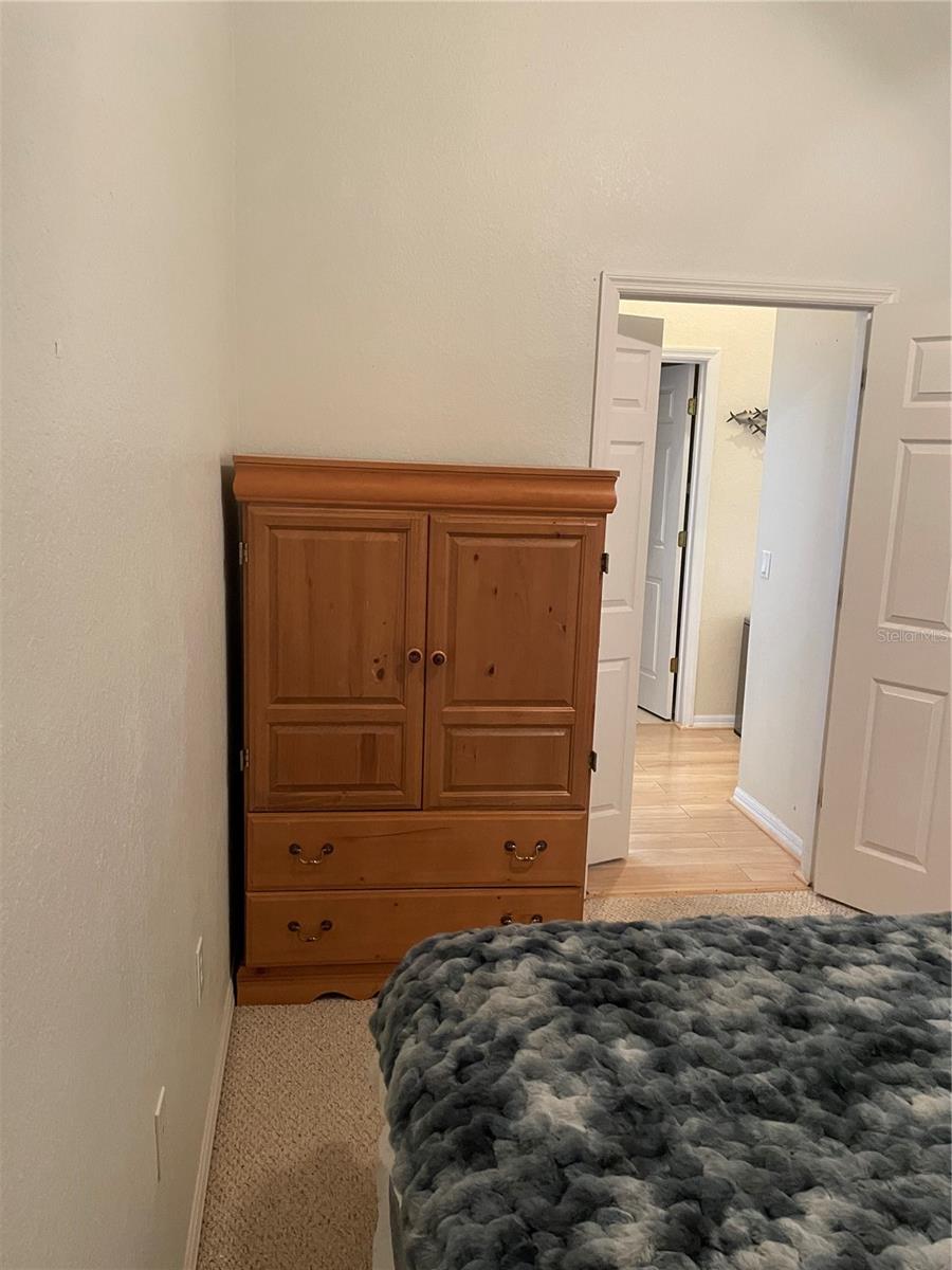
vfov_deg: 67.3
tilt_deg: -5.7
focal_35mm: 26
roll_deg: -1.7
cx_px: 476
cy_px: 635
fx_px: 953
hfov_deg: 53.1
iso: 400
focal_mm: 4.2
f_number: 1.6
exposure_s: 1/60
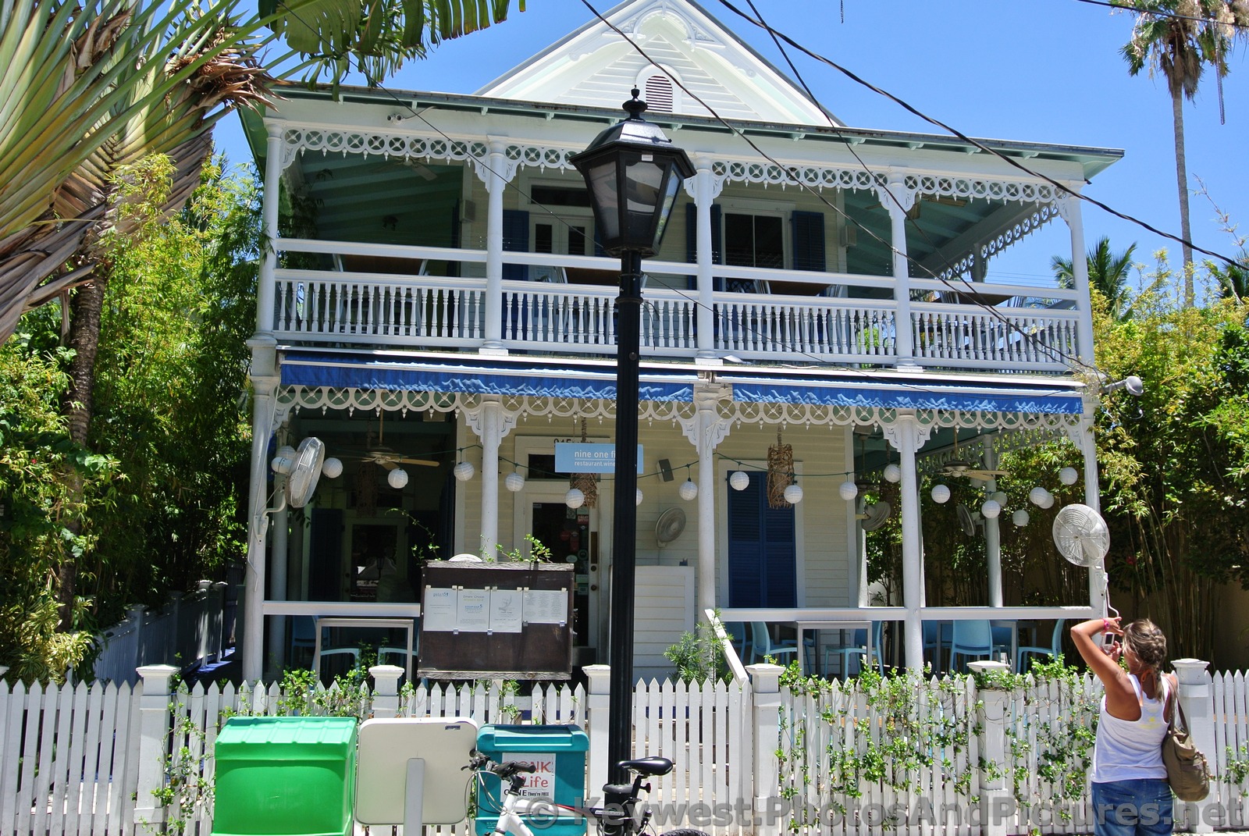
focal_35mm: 32
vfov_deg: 41.2
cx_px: 624
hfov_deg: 58.7
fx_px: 1112
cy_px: 418
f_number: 4.5
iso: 100
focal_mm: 12.2
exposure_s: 1/500
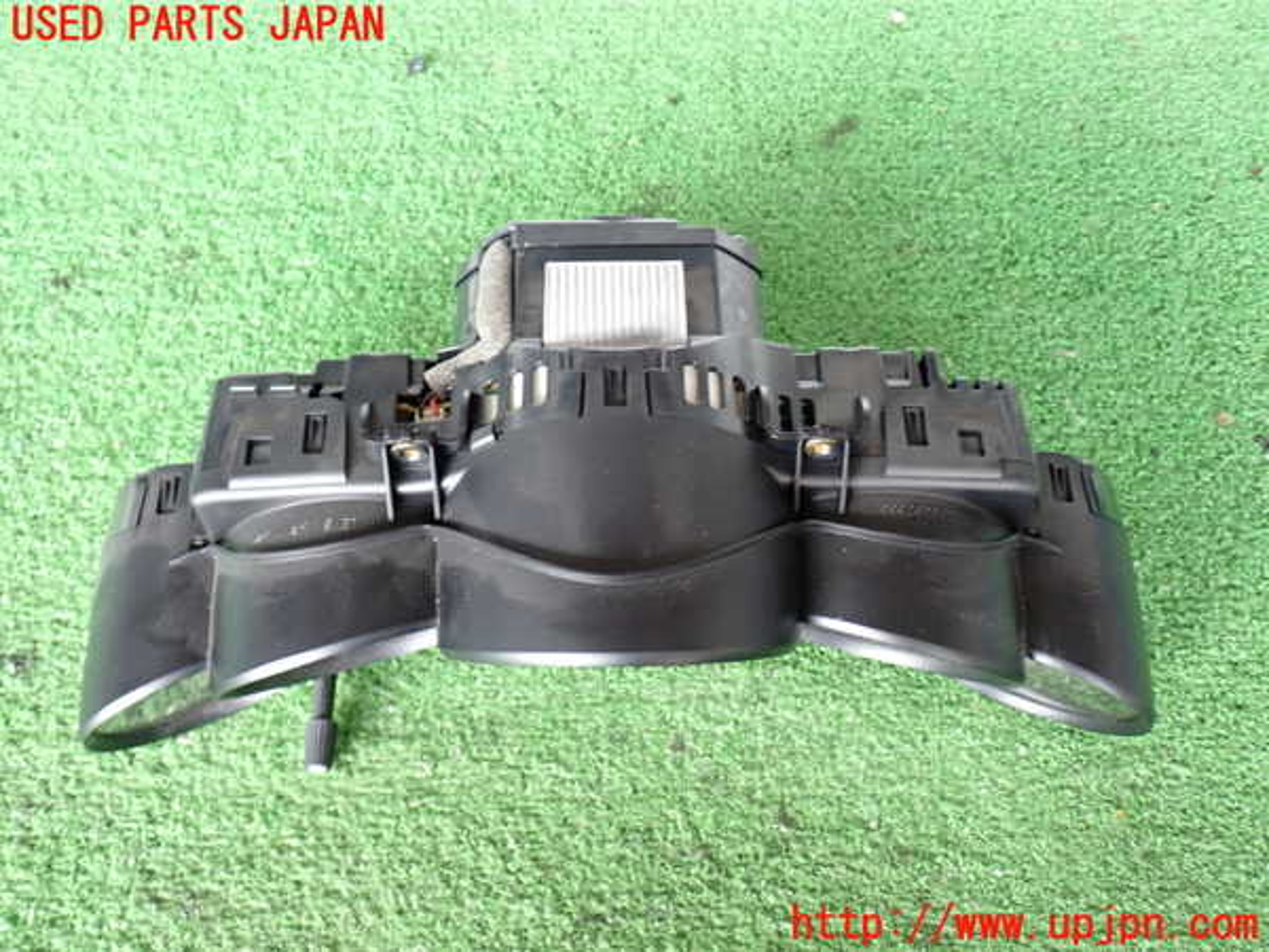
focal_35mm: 36
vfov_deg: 39.7
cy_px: 476
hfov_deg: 51.4
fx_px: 1320
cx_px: 634
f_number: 2.5
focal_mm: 6.37
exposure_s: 1/40
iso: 250
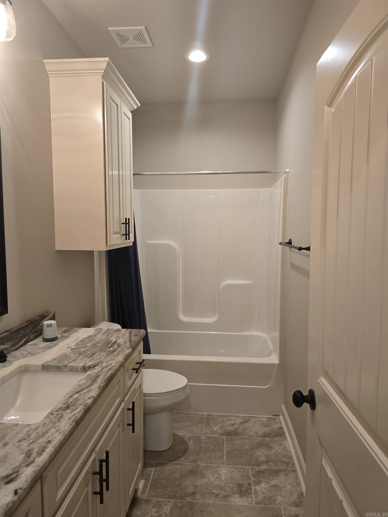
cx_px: 194
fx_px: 344
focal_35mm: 23
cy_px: 258
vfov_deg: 73.9
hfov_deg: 58.9
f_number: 1.7
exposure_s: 1/120
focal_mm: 6.3
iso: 320
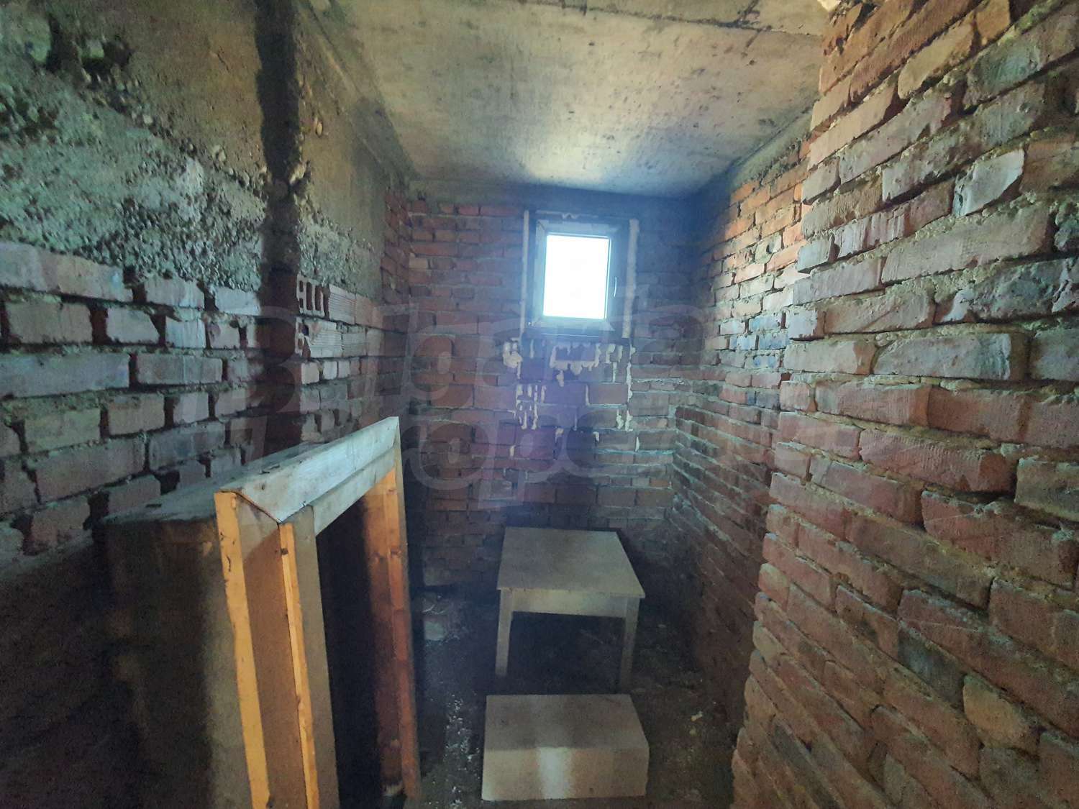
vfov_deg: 89.9
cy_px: 404
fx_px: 405
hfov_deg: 106.2
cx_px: 540
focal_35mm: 13
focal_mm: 1.8
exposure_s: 1/17
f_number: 2.2
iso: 640
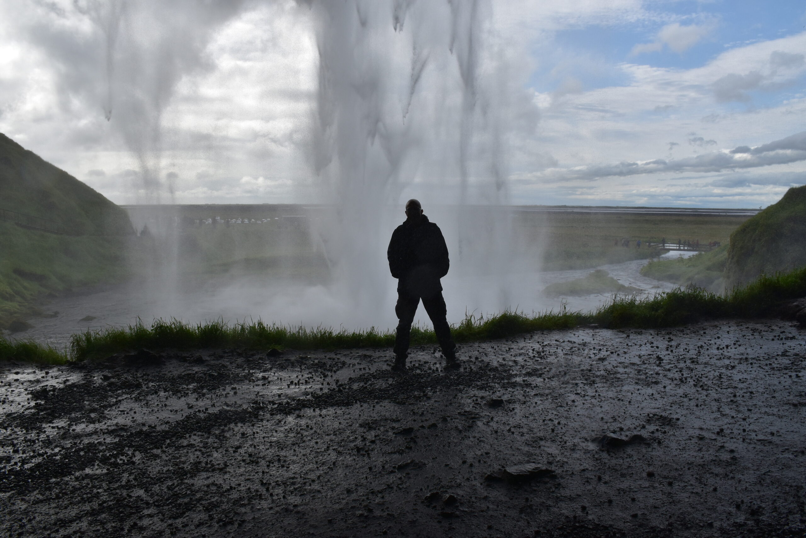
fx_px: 605
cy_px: 269
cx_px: 403
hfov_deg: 67.4
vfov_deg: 48.0
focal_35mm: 27
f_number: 11
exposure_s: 1/500
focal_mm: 18
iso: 280
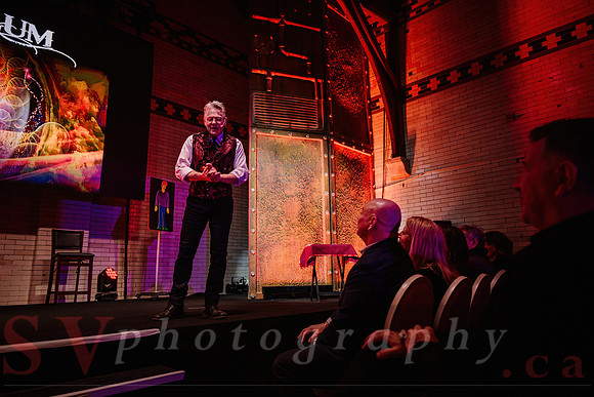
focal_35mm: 24
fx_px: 396
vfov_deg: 53.2
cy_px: 198
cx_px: 297
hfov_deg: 73.7
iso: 1600
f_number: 2.8
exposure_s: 1/125
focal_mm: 24
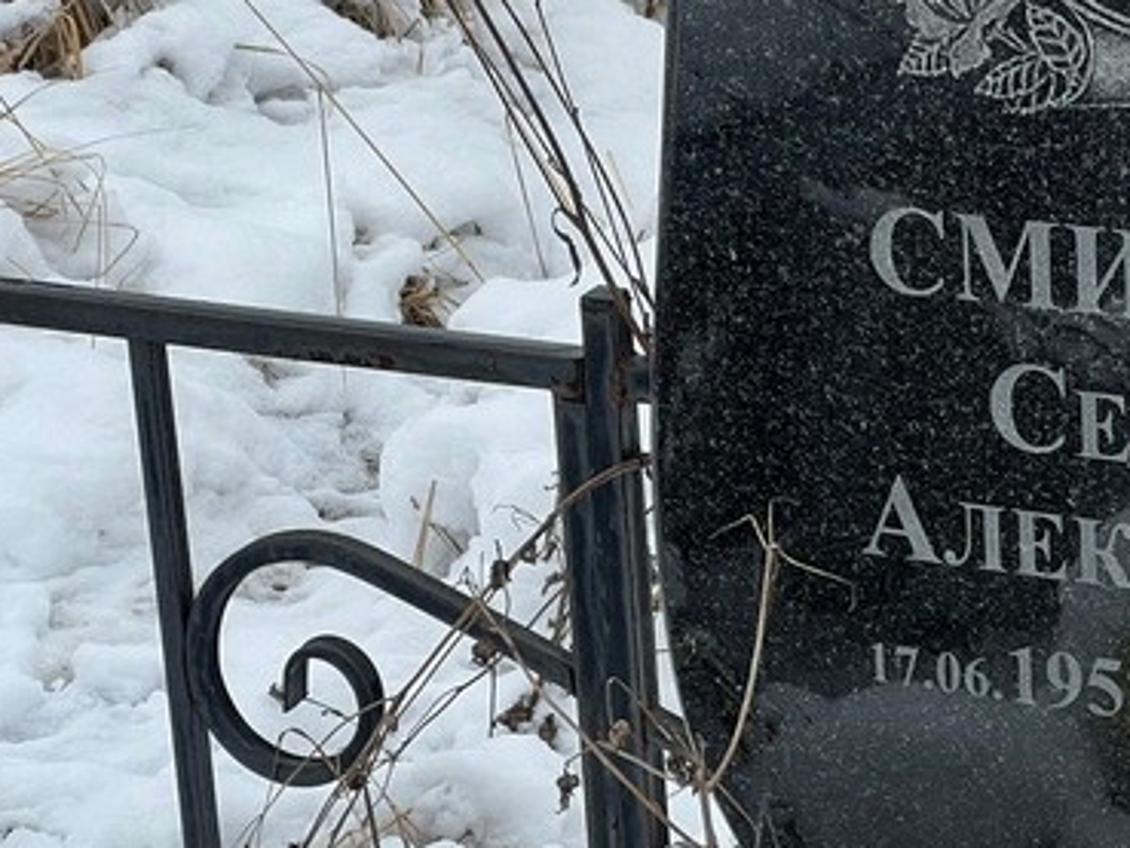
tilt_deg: -18.3
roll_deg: +1.5
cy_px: 404
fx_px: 5453
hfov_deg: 11.7
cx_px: 1060
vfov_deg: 8.9
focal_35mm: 167
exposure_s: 1/99
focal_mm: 9
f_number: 2.8
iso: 32
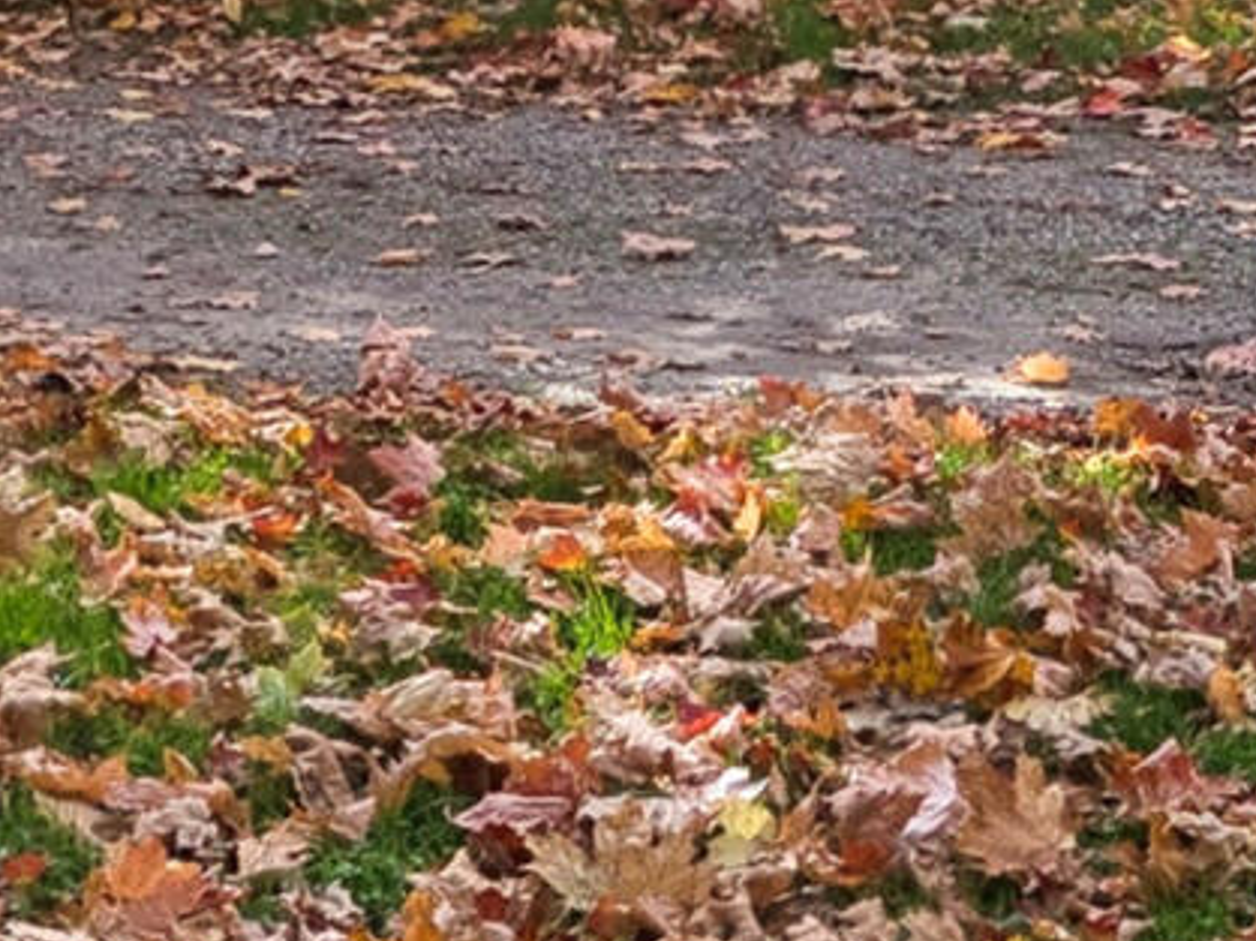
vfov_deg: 9.0
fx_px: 5512
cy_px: -1153
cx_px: 1596
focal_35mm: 152
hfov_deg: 12.6
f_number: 7.1
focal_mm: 22
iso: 320
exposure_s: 1/400
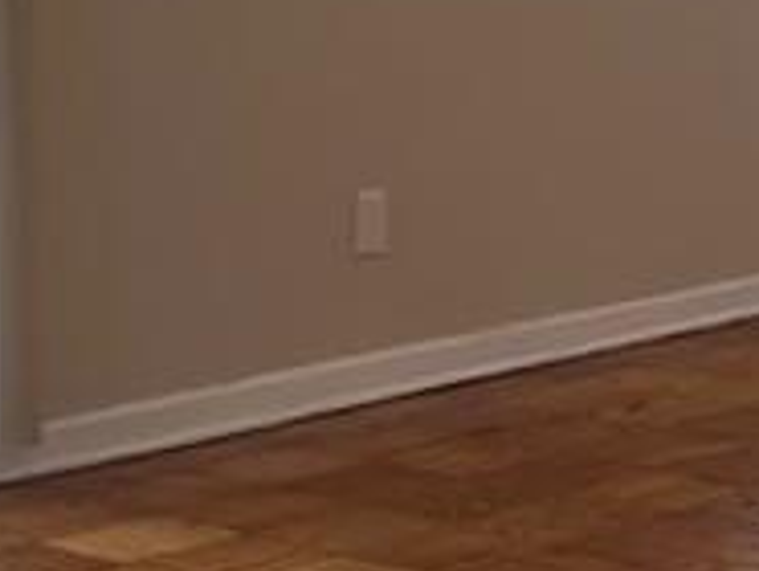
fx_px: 3140
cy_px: -122
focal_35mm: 143
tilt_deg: -4.1
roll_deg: +0.1
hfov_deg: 13.3
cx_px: 979
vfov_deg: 10.2
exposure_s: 1/120
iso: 40
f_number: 1.6
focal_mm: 5.1
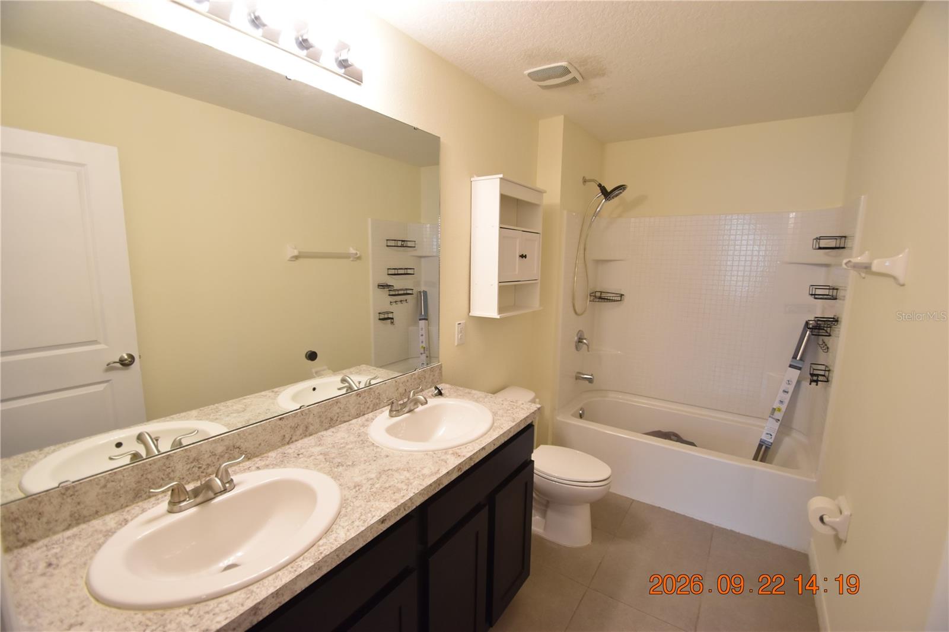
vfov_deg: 77.3
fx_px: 395
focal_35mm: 15
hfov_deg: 100.4
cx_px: 474
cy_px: 316
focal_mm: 10
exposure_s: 1/60
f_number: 4
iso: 720
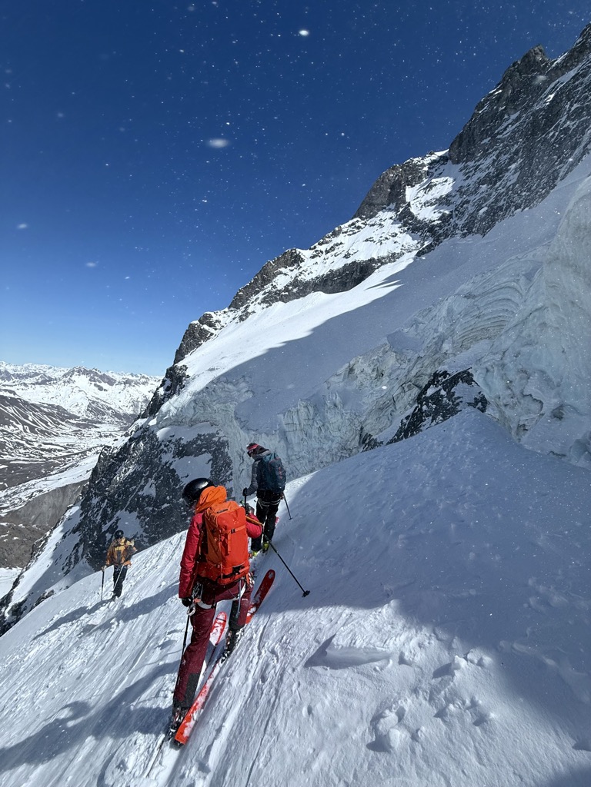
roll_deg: -3.3
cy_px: 394
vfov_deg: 102.1
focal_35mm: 14
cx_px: 296
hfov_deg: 85.7
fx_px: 319
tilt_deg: -2.7
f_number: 2.2
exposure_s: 1/4762
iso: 50
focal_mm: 2.22
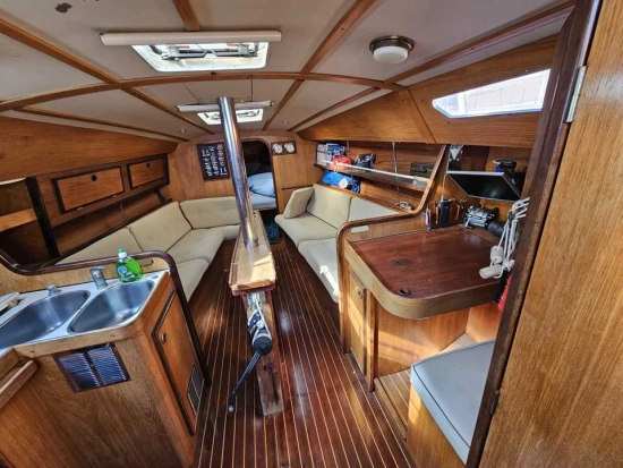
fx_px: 234
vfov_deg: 90.0
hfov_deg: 106.2
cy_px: 234
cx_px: 312
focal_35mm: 13
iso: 125
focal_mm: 2.2
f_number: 2.2
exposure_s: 1/71
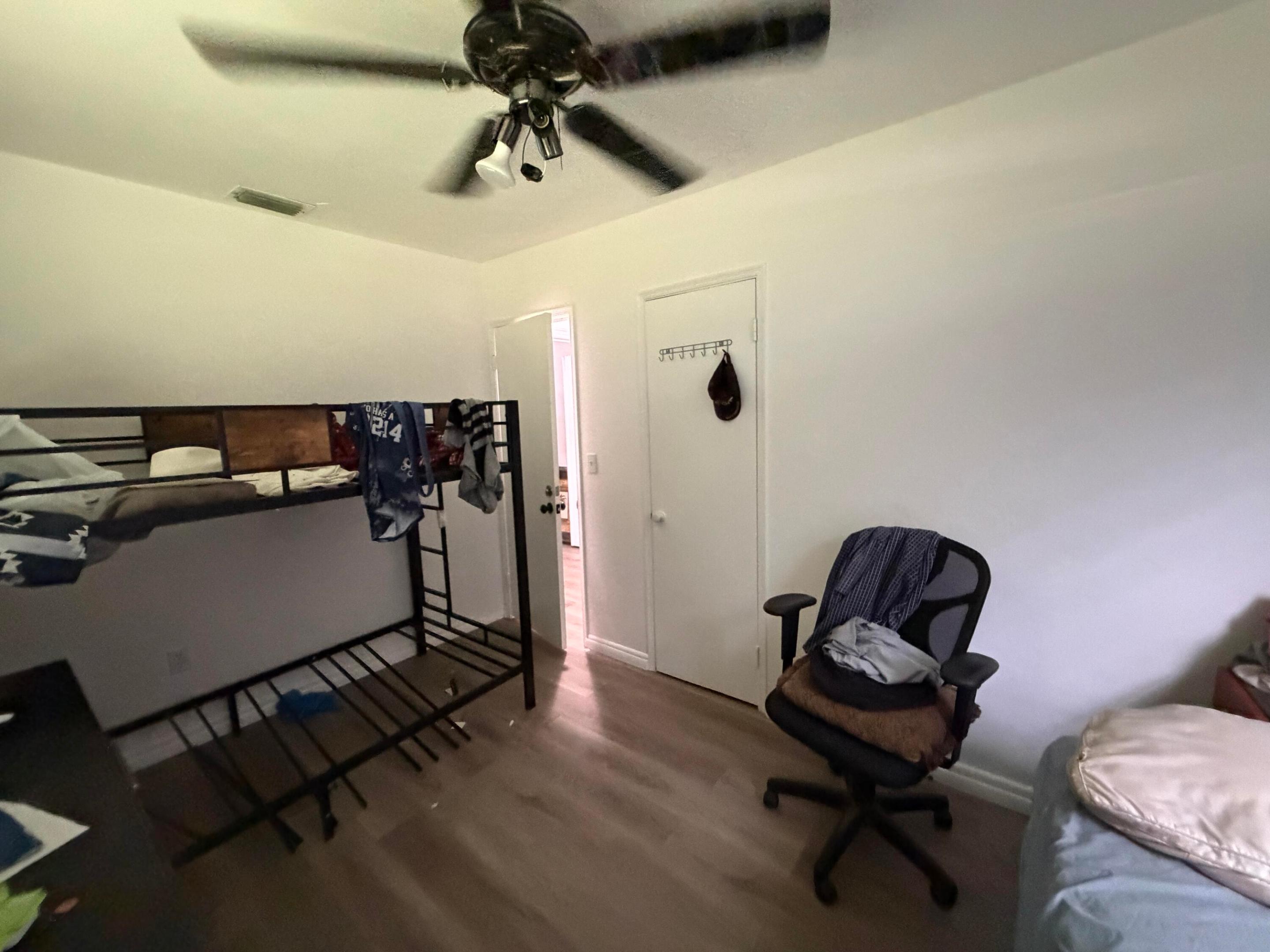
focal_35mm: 14
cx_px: 635
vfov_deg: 85.7
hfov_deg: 102.1
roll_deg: +2.8
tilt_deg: -7.2
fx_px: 514
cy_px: 476
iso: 1250
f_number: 2.2
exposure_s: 1/60
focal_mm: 2.22
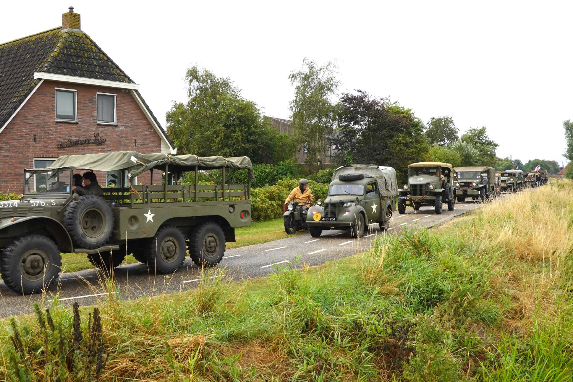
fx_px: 653
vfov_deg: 32.6
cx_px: 286
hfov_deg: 47.4
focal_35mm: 41
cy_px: 191
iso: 100
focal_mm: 15.28
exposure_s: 1/250
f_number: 5.6
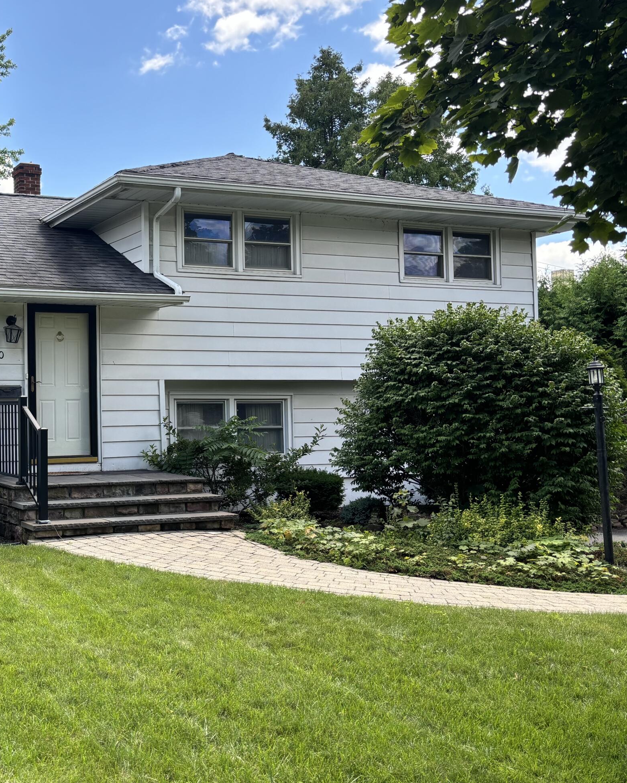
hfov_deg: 36.0
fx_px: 905
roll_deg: +0.1
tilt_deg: +2.4
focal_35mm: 39
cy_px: 381
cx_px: 66
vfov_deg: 46.8
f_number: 1.6
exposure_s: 1/702
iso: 50
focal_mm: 5.96
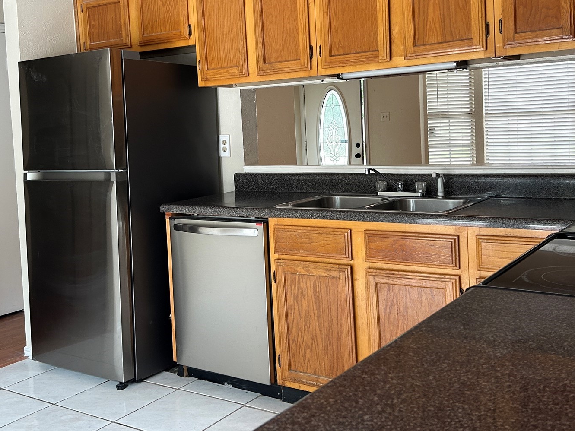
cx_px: 282
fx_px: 664
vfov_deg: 35.7
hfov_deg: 46.8
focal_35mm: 40
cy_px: 158
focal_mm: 5.7
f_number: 1.5
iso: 125
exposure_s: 1/121
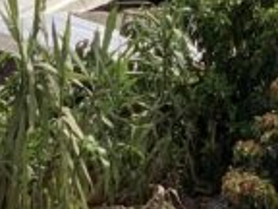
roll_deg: -1.9
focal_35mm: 370
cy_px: -219
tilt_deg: -0.3
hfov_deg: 5.2
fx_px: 2971
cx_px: 571
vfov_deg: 4.0
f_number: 2.4
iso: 16
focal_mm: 6
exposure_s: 1/1996
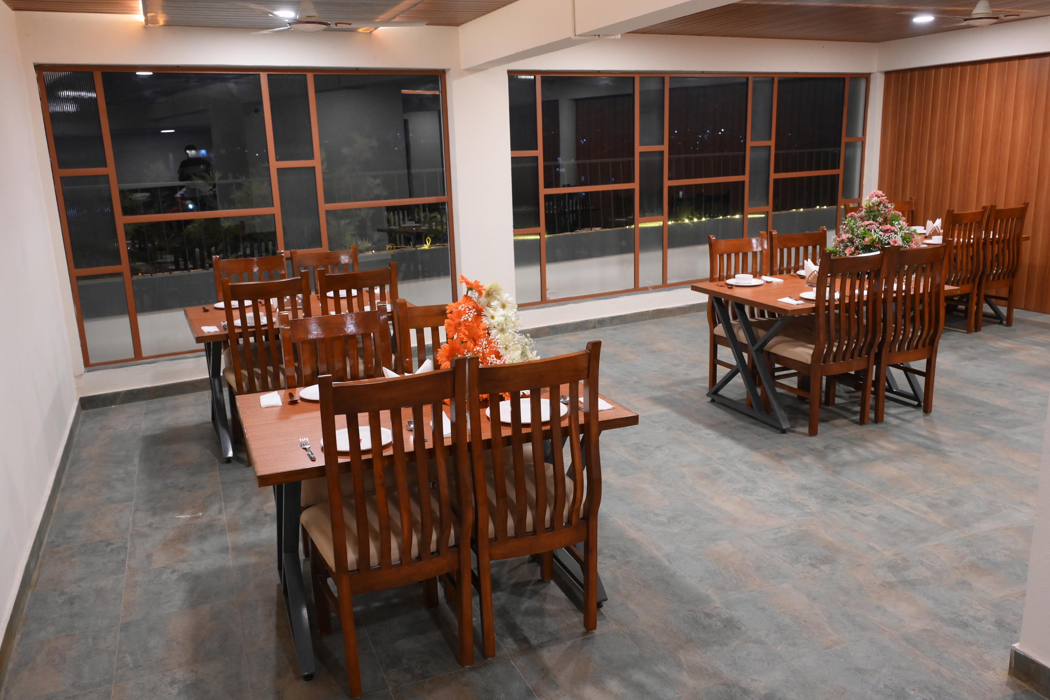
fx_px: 846
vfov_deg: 45.0
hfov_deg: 63.7
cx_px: 525
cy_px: 350
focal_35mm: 29
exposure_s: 1/80
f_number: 5
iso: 3200
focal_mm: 29
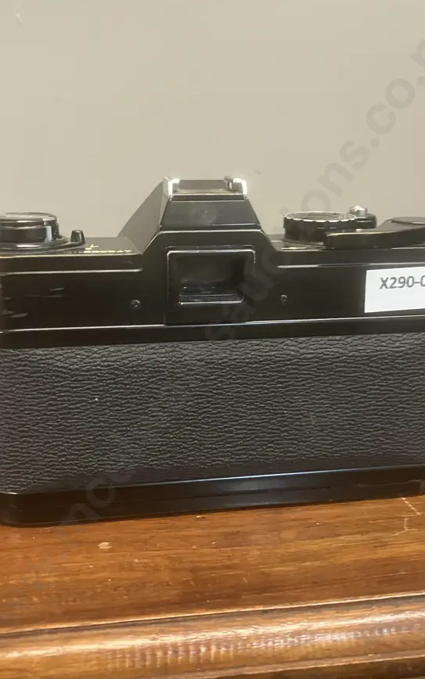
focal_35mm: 35
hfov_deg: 36.3
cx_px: 213
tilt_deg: -17.7
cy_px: 342
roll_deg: +1.1
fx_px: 648
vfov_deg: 55.3
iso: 320
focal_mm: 3.99
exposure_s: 1/33
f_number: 1.8
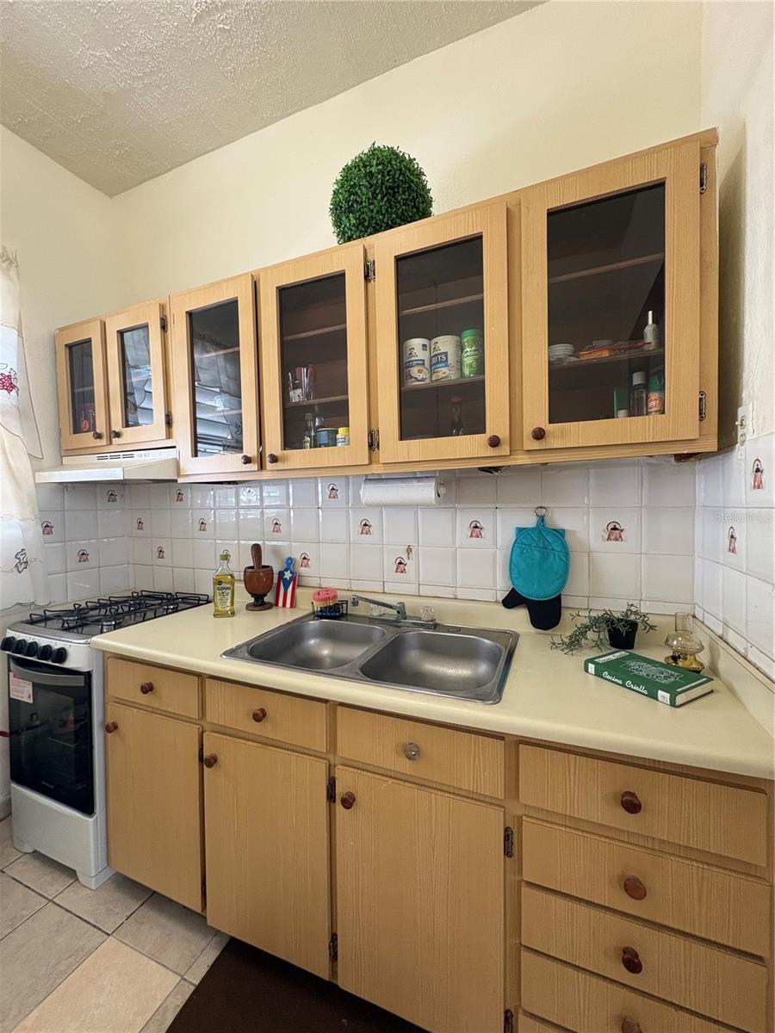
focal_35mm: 14
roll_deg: +0.7
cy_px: 516
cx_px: 388
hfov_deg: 85.7
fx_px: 418
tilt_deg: -2.4
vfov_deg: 102.1
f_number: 2.2
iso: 320
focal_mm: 2.22
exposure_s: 1/60
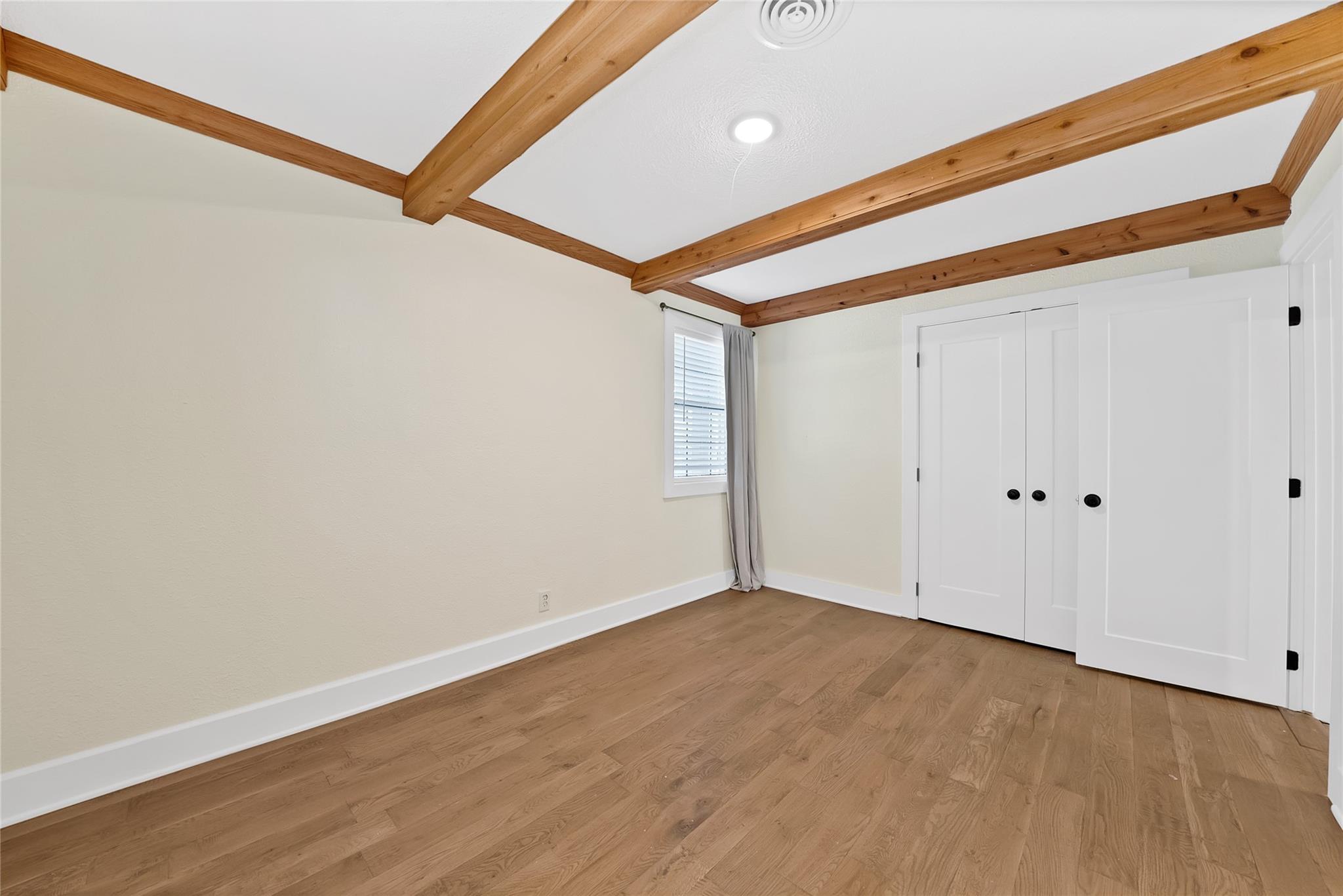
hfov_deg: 112.6
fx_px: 448
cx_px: 672
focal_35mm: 12
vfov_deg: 90.1
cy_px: 448
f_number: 9
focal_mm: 12
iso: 640
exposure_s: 1.6
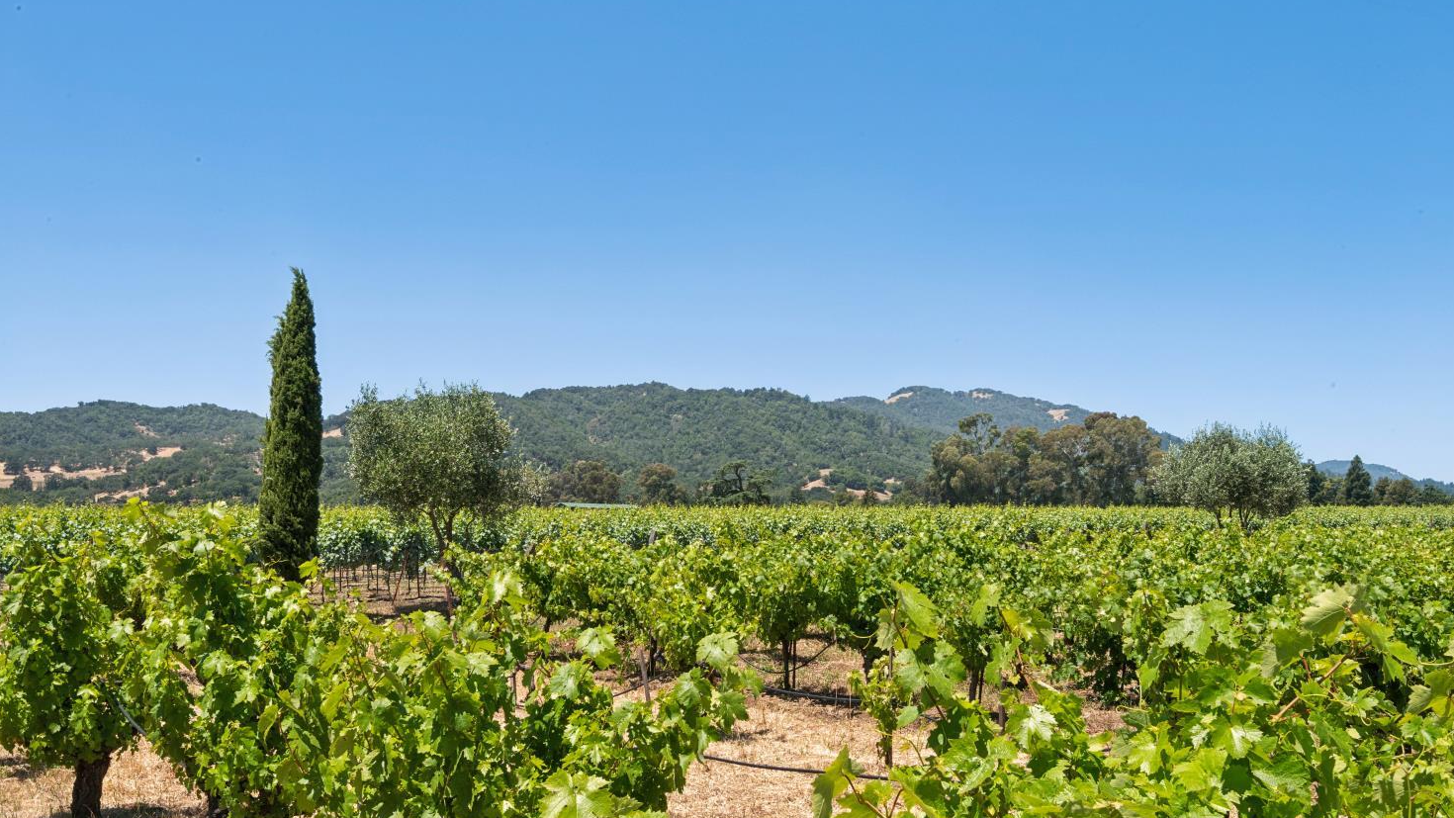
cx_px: 723
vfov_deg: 37.7
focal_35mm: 31
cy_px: 468
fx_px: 1195
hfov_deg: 62.6
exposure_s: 1/80
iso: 320
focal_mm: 29
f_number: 20
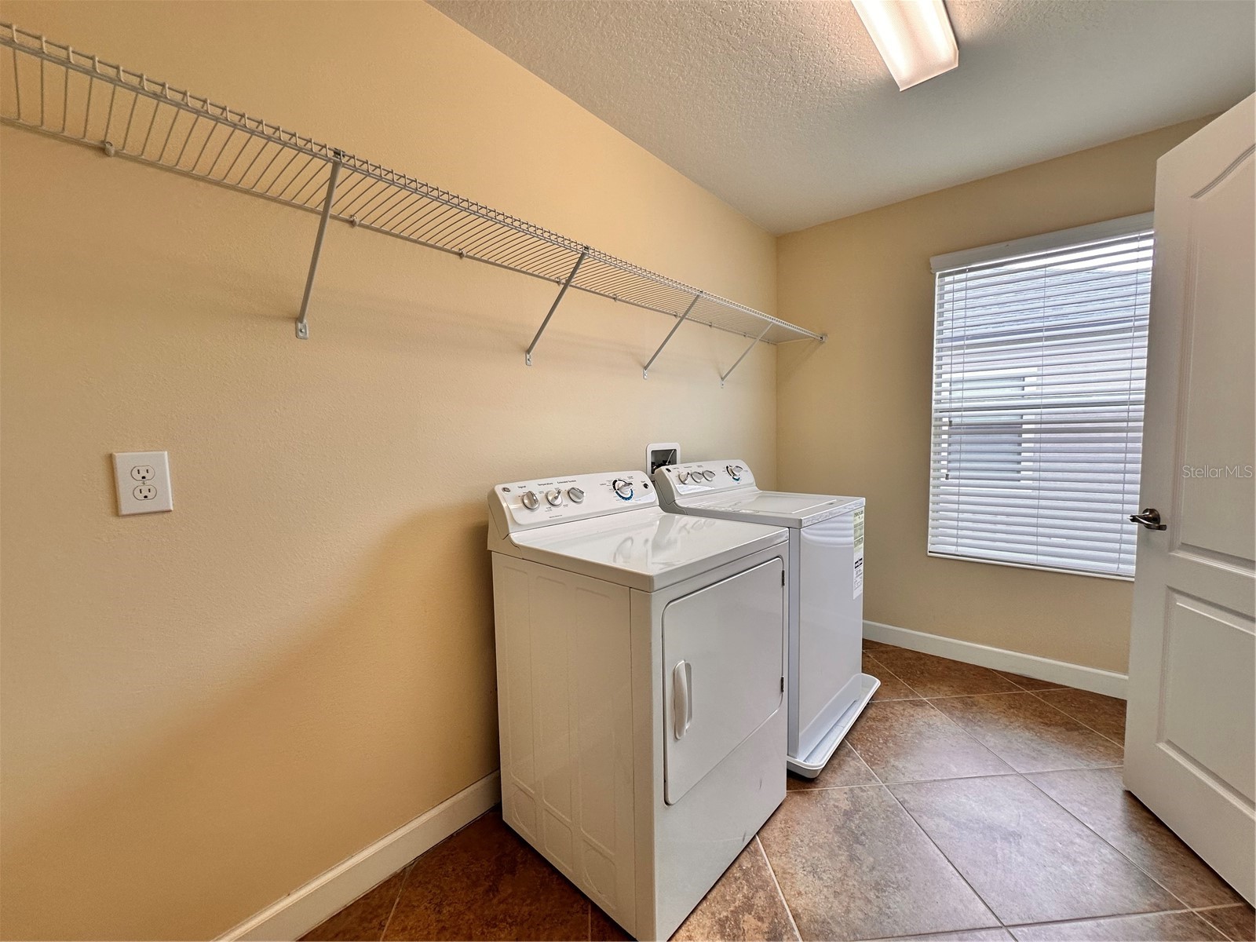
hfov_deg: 102.1
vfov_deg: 85.7
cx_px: 628
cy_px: 471
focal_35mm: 14
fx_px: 508
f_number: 2.2
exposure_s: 1/120
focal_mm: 2.22
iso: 64
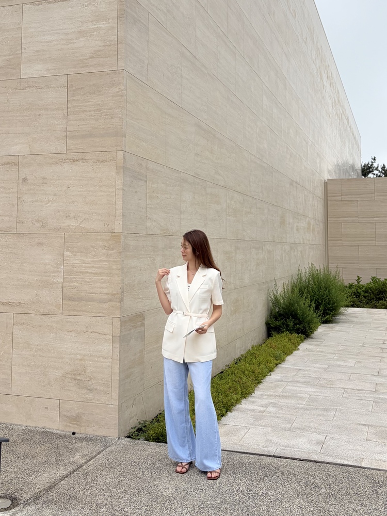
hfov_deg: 53.1
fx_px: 388
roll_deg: -0.9
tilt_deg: +5.6
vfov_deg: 67.3
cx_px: 194
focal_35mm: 26
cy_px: 258
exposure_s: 1/840
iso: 50
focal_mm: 5.96
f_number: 1.6
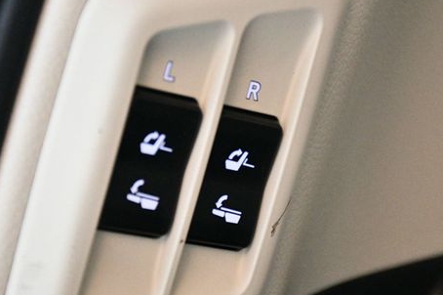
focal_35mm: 127
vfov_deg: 10.8
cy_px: 166
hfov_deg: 16.1
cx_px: 215
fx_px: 1562
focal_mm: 60
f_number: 5
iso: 6400
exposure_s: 1/60
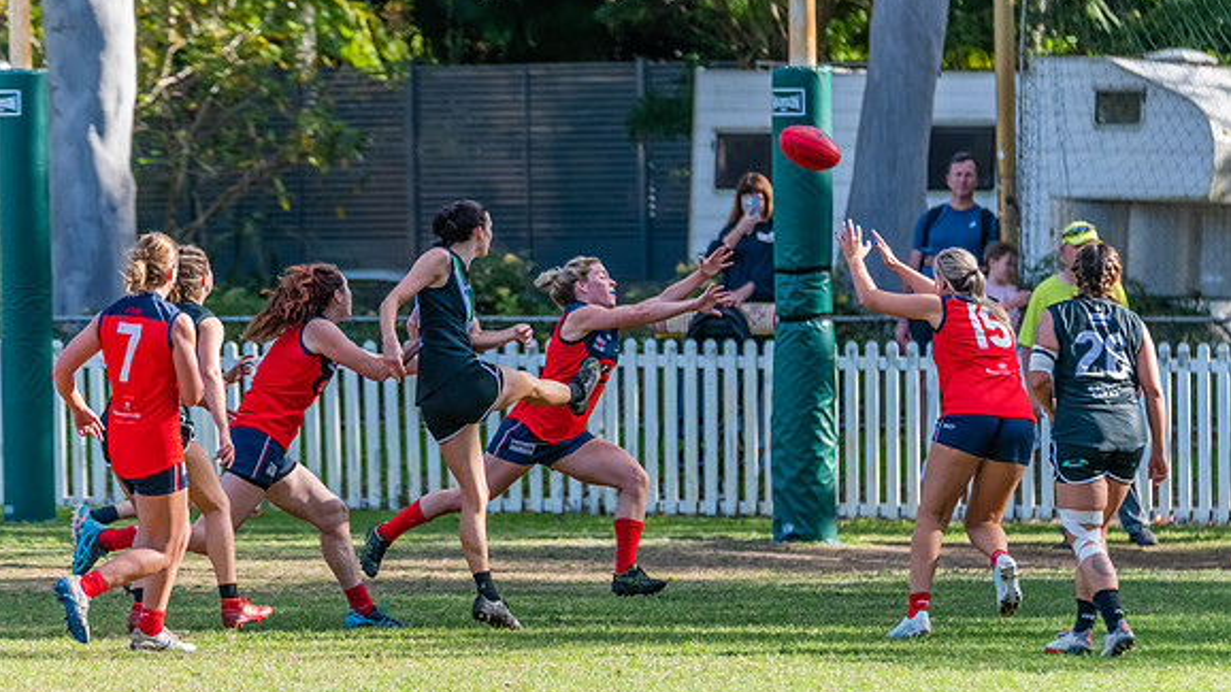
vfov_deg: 2.5
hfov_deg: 4.5
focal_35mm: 480
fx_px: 15666
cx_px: 607
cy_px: 425
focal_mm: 350
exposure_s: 1/1600
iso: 1600
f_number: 6
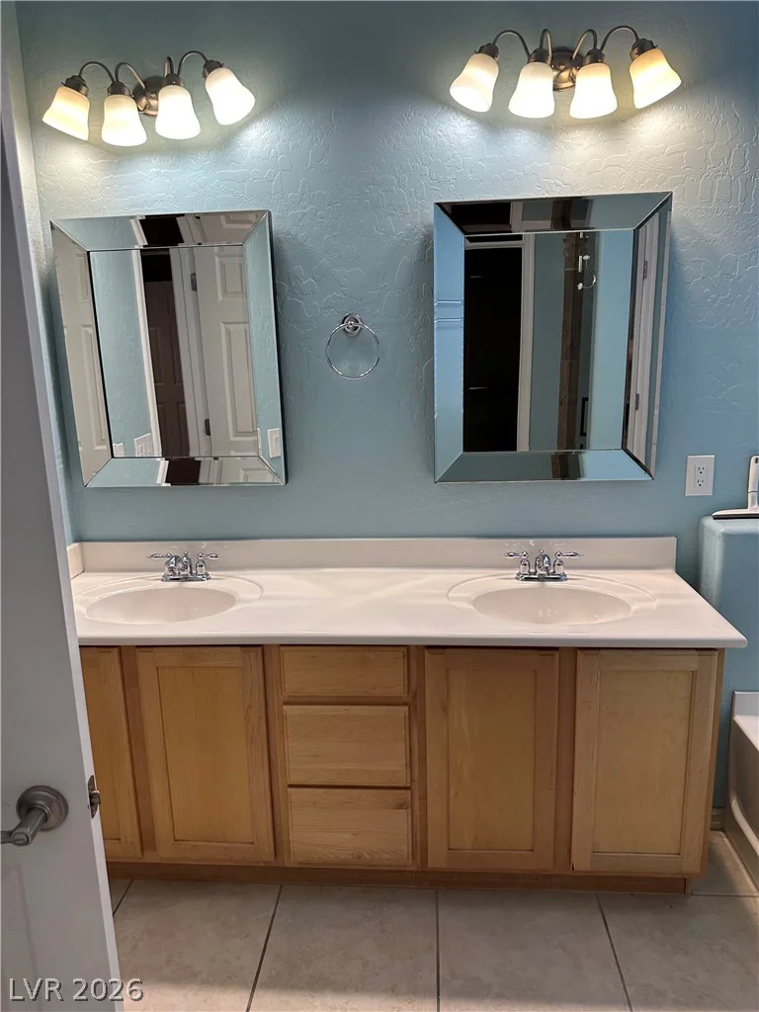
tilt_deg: -11.2
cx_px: 380
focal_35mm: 24
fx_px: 702
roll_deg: +1.4
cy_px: 506
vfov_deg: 71.6
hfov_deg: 56.8
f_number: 1.78
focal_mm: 6.86
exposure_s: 1/120
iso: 100
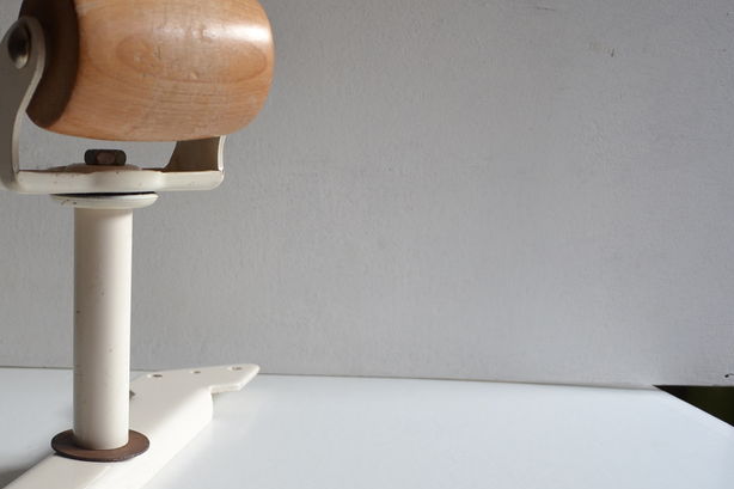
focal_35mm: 44
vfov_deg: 30.4
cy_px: 303
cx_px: 158
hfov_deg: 42.7
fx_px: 897
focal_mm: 18
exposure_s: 1/125
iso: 400
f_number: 5.6
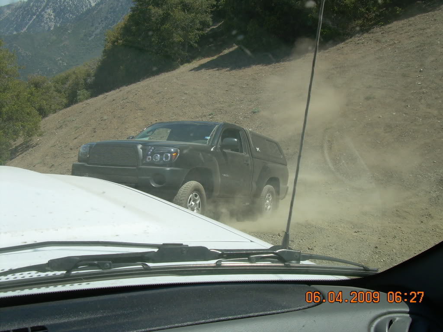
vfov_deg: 37.7
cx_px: 222
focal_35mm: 38
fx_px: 486
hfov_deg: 49.0
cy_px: 166
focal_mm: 6.3
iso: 50
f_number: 4.6
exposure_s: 1/386
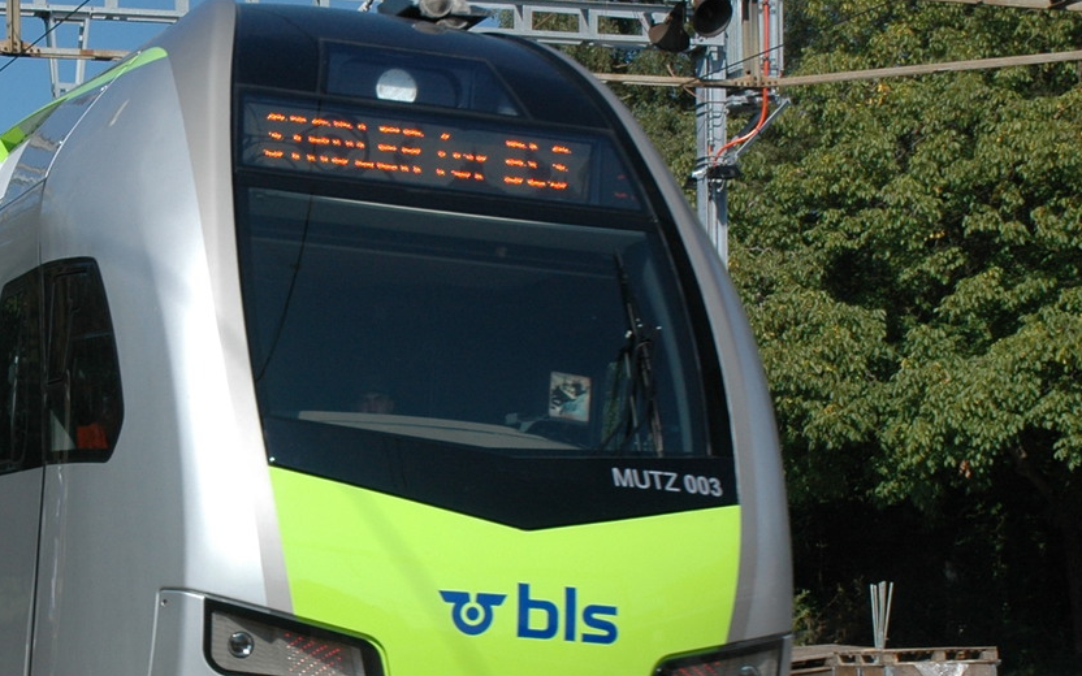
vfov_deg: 13.7
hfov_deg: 21.6
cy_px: 492
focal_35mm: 95
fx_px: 2807
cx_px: 226
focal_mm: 27
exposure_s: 1/640
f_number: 8
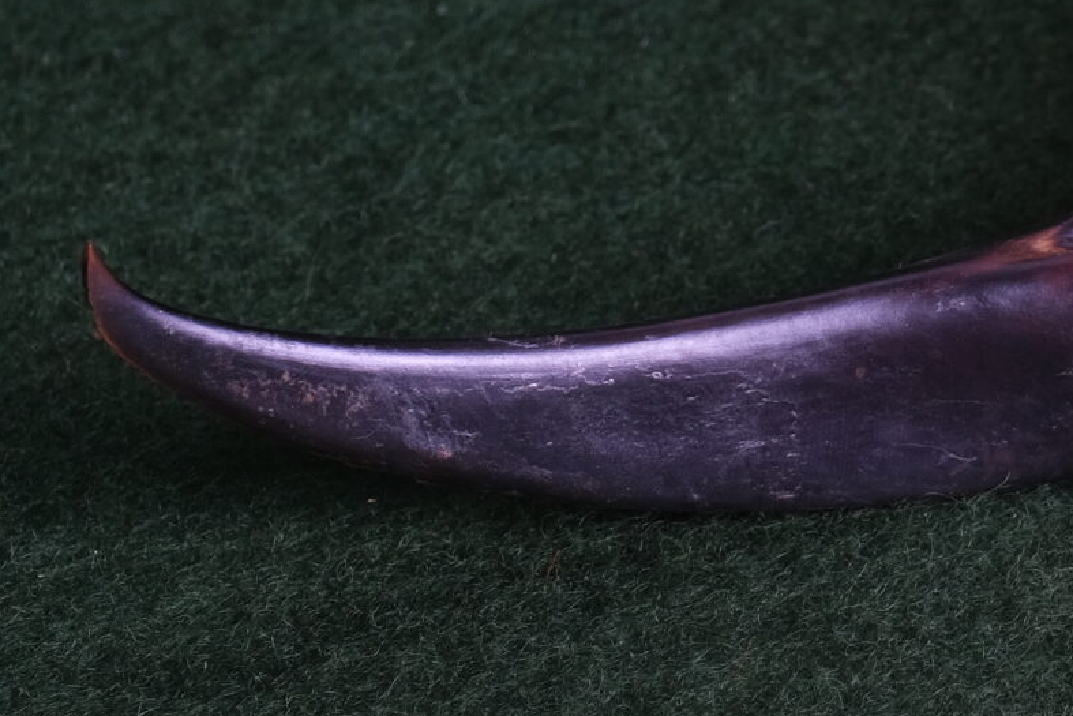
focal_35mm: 270
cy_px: 66
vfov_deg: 5.1
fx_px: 8048
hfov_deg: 7.5
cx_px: 1414
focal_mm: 55
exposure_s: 1/100
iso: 400
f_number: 8
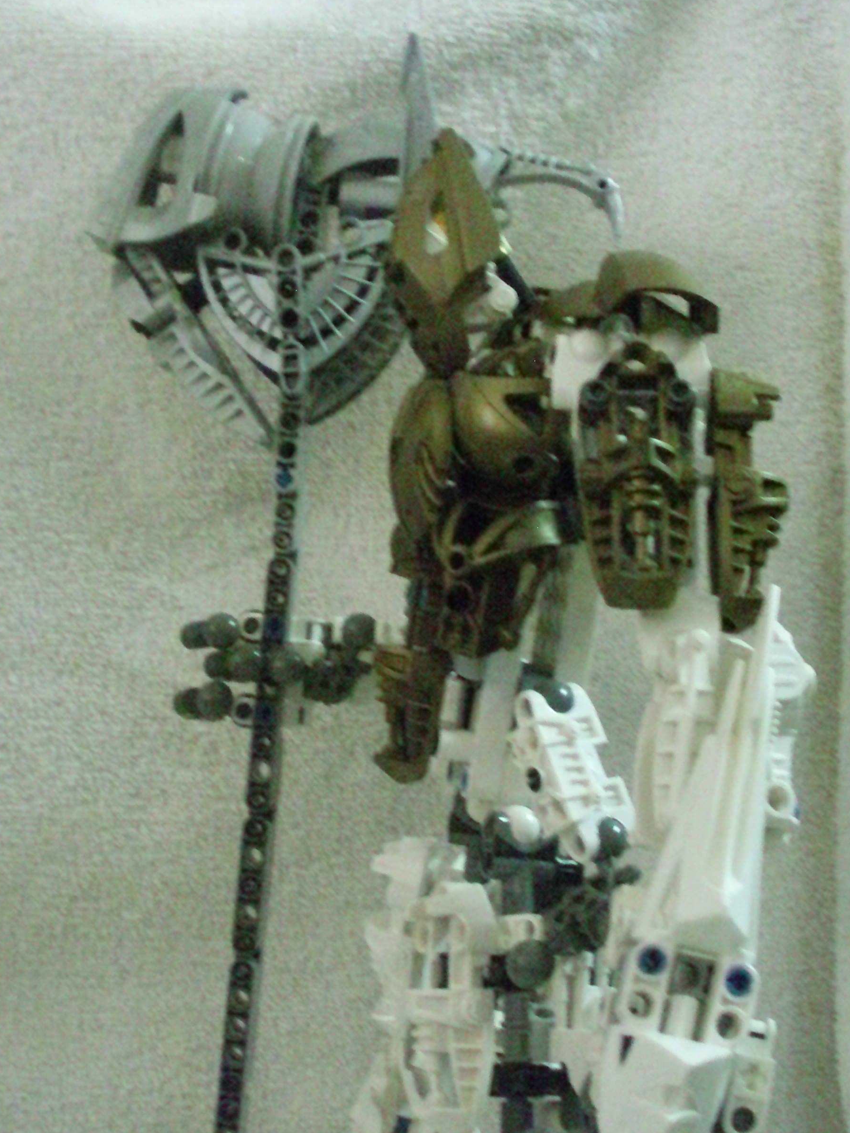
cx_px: 381
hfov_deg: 25.6
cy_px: 663
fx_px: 1866
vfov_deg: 33.7
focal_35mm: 57
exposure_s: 1/24
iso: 1600
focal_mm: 6.3
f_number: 3.1
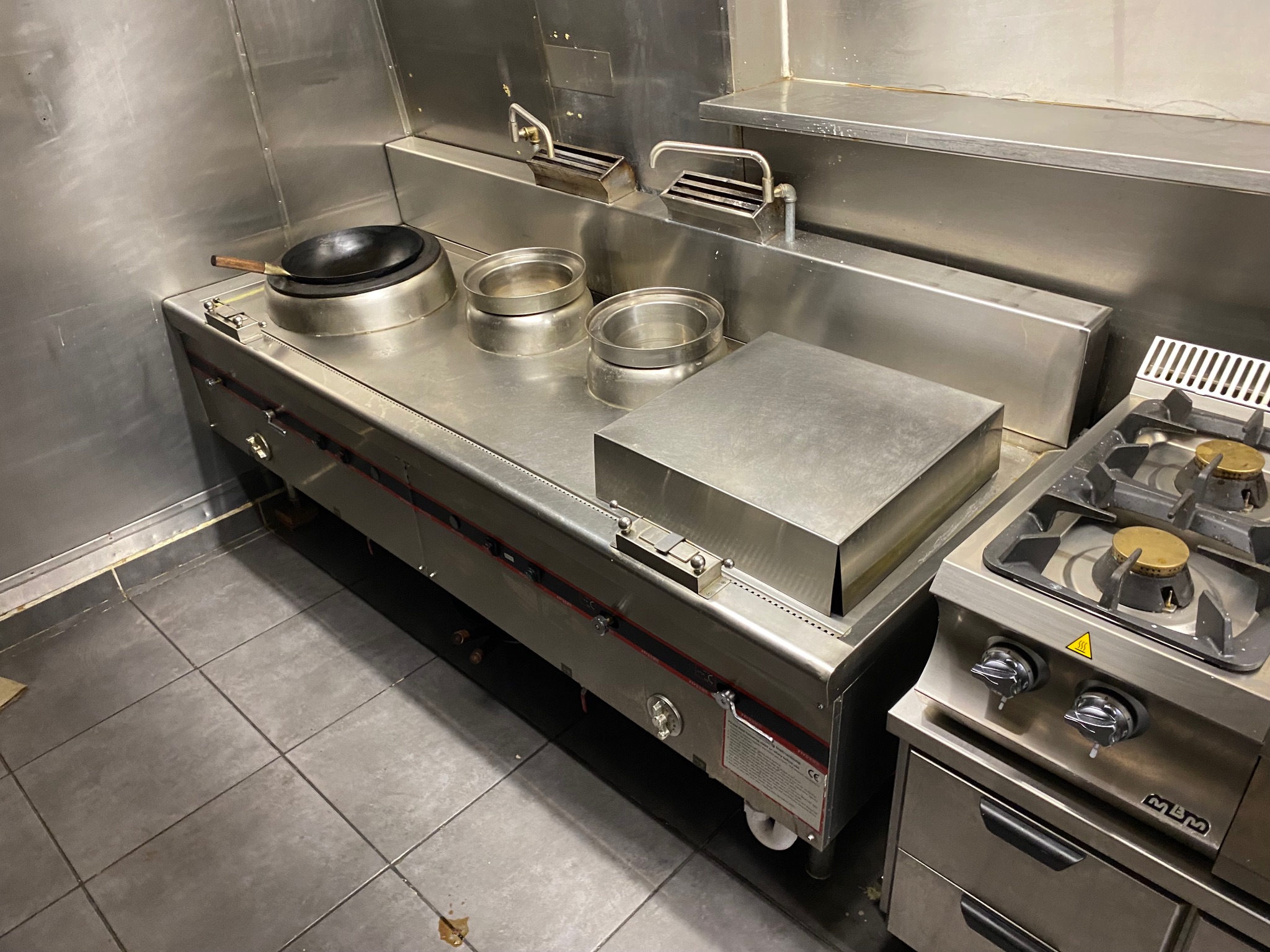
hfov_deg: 67.3
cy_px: 476
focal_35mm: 26
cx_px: 635
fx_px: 954
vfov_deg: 53.1
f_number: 1.8
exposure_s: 1/50
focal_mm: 4.25
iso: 250
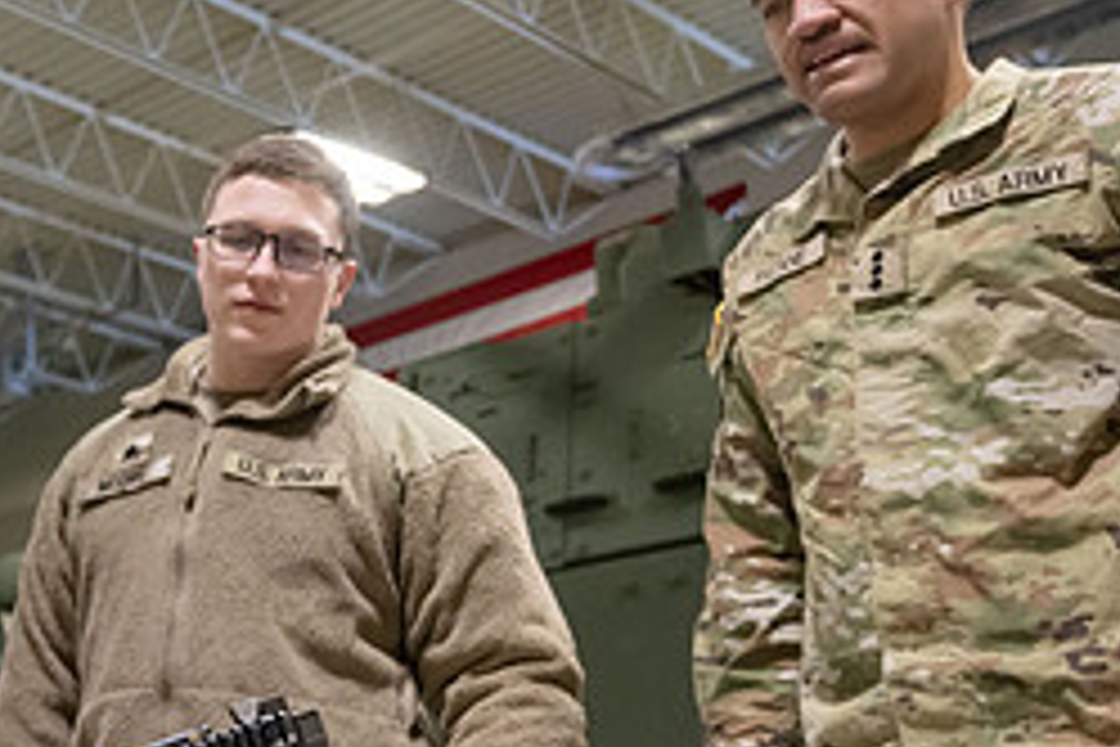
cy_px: 344
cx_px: -36
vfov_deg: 24.2
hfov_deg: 32.4
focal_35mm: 56
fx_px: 1742
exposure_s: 1/250
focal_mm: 24
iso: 2500
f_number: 4
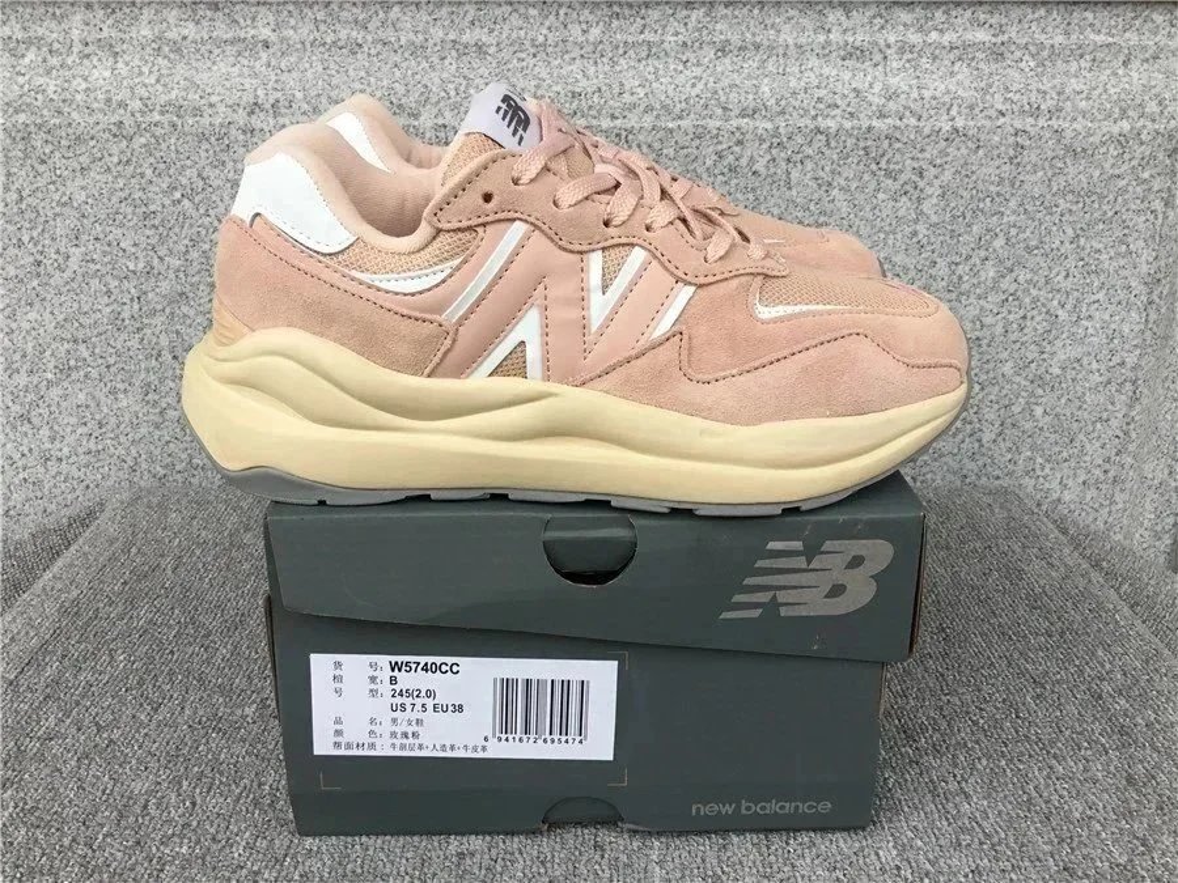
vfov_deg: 45.4
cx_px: 589
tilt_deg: -20.4
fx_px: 1055
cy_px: 442
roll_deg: +0.3
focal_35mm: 31
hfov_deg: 58.4
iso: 25
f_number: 2.4
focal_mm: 3.3
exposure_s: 1/165
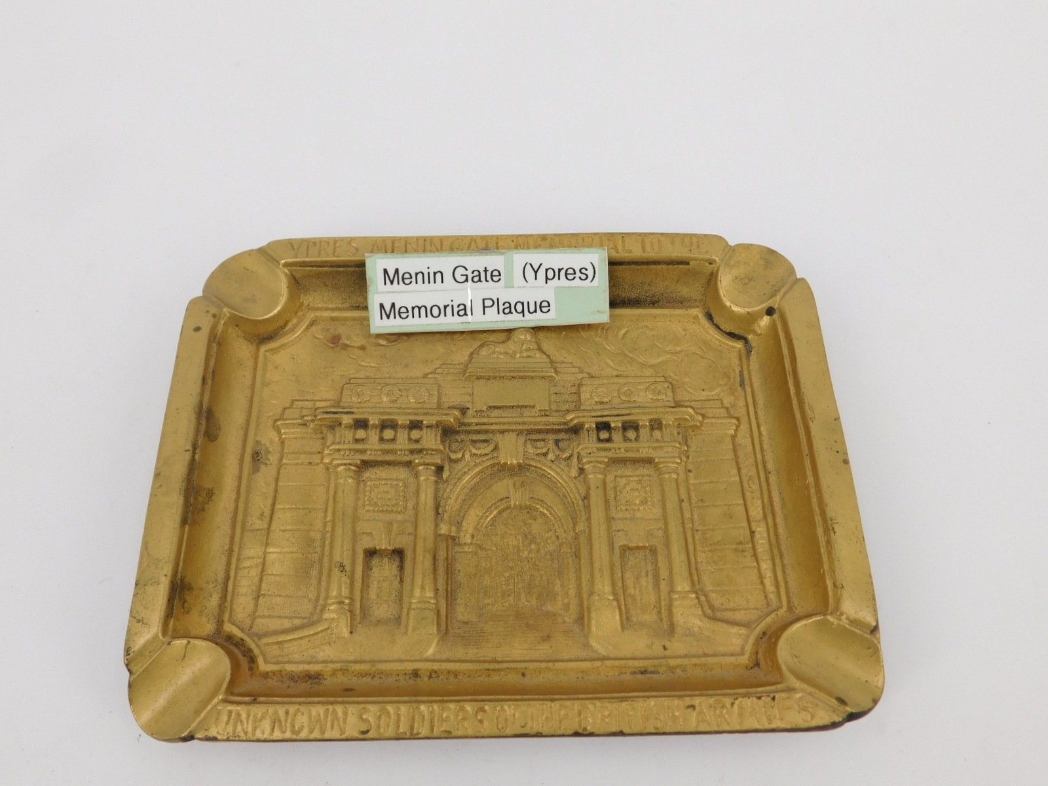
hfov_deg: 60.0
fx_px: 908
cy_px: 393
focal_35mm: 30
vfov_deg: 46.8
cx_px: 524
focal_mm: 5.3
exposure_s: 1/400
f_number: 3.2
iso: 125
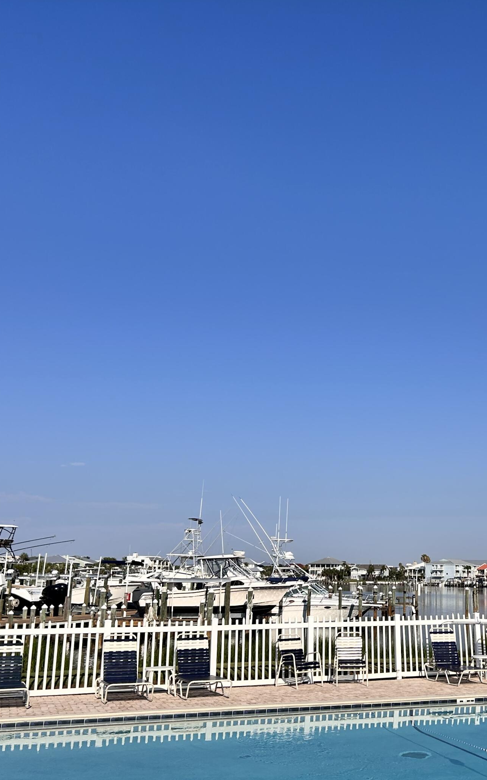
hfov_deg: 31.0
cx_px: 410
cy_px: 421
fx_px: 849
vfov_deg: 49.2
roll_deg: -0.4
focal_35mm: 40
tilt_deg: +10.6
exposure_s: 1/8000
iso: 50
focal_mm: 5.7
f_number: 1.5
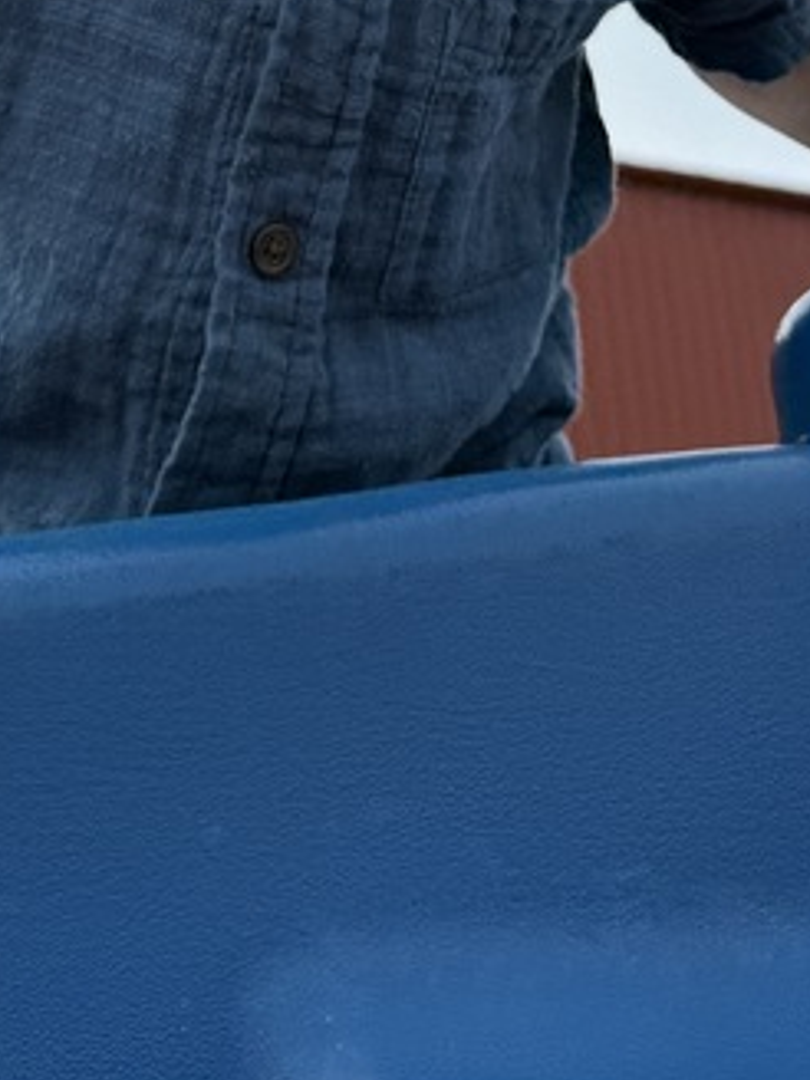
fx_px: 2340
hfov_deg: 19.6
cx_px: 405
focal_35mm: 75
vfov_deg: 22.8
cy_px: -365
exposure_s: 1/1727
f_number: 1.78
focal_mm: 6.76
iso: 80
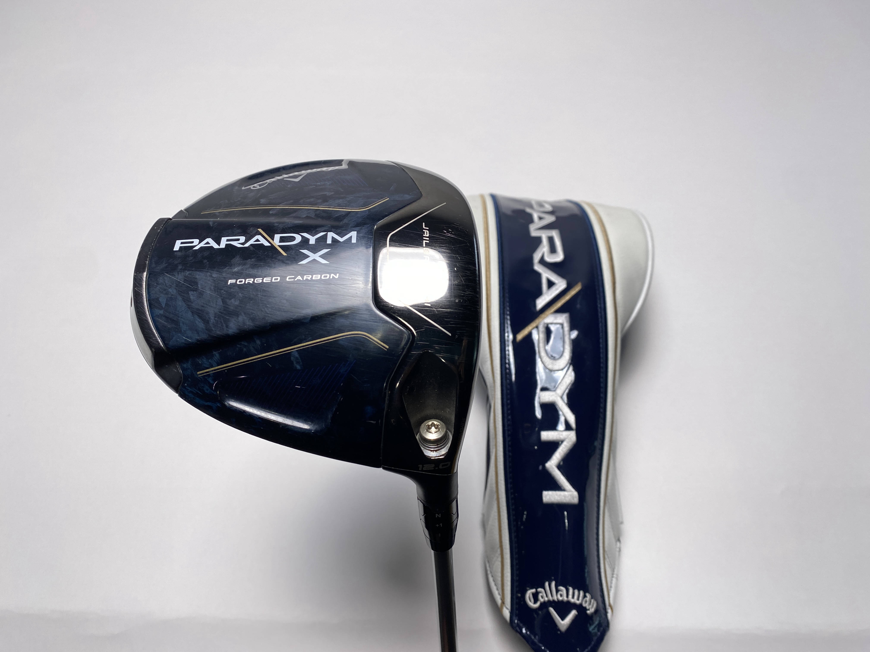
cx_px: 435
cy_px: 326
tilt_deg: -61.3
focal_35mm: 26
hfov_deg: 67.3
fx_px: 653
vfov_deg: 53.1
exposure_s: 1/541
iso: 32
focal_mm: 4.25
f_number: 1.8
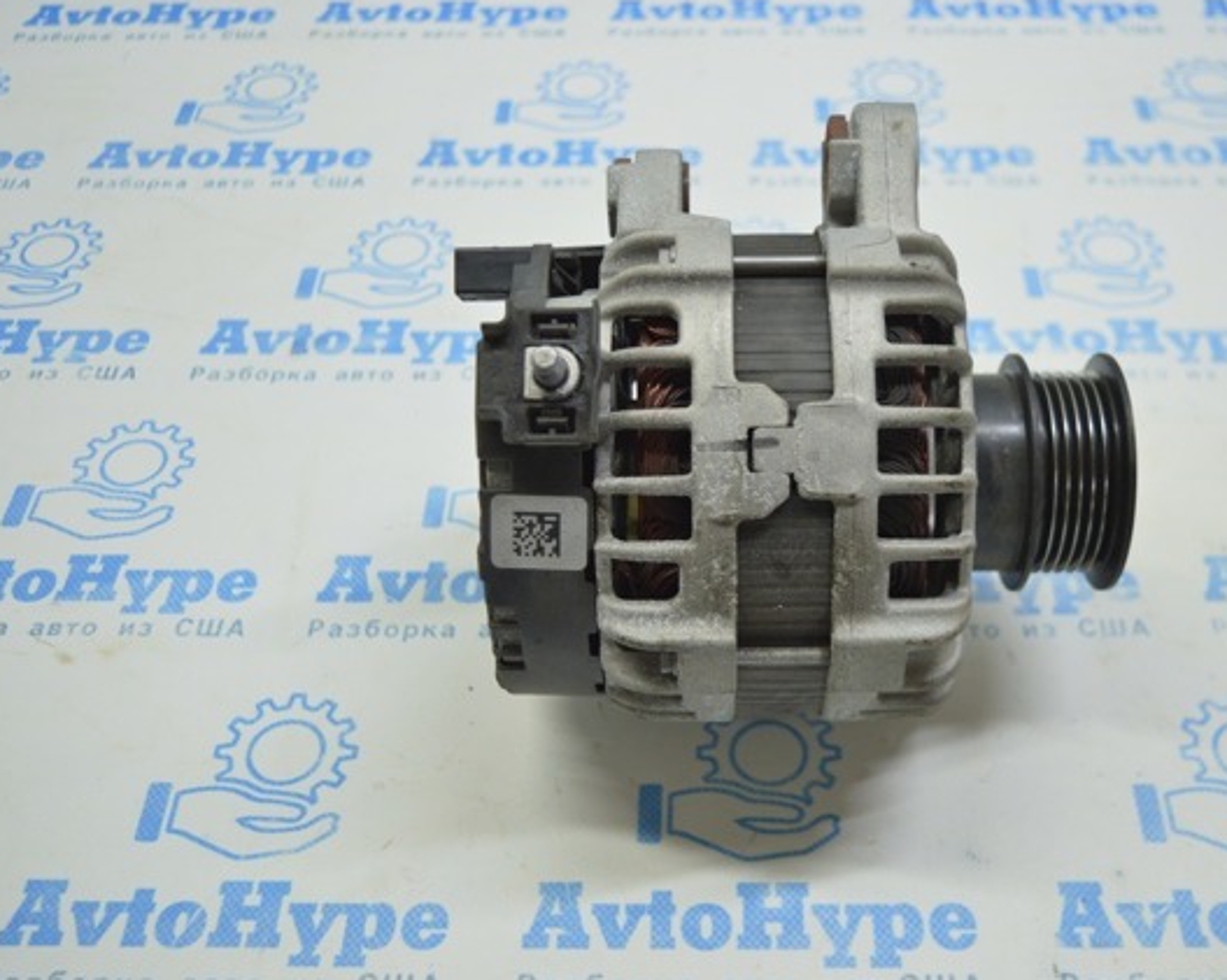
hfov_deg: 44.7
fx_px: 1488
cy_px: 490
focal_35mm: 41
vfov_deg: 36.5
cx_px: 682
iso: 400
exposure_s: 1/40
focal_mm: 24
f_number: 4
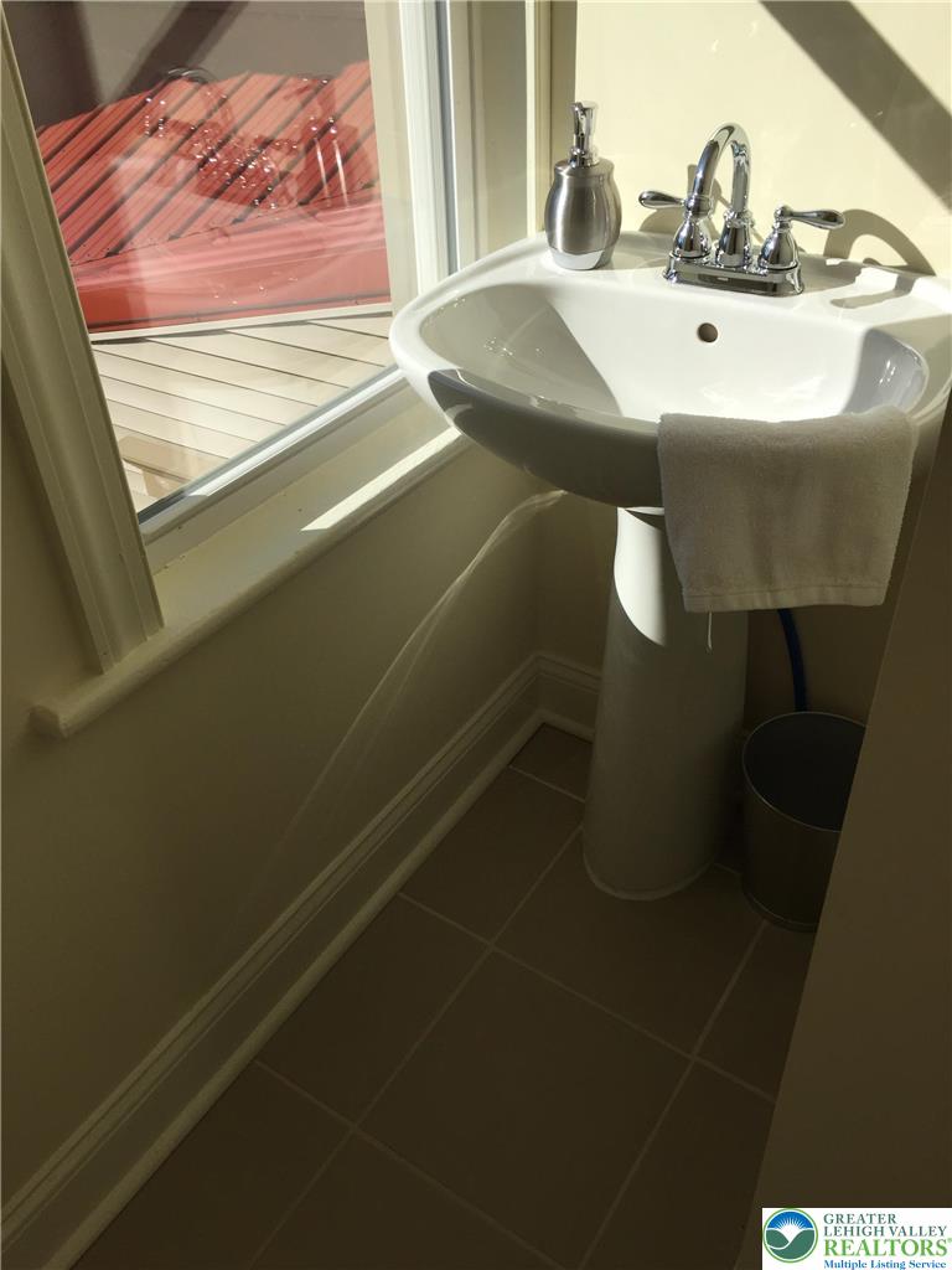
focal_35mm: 29
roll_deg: +2.8
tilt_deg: -35.9
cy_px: 635
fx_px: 1063
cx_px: 476
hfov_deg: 48.2
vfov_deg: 61.7
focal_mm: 4.15
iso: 32
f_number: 2.2
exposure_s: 1/2475
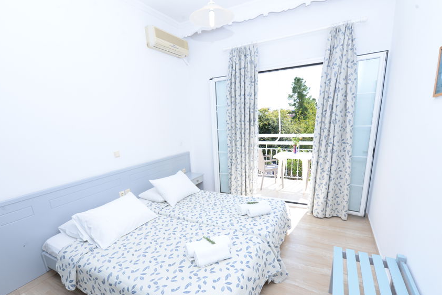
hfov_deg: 93.2
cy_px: 179
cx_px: 211
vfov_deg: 69.7
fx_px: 209
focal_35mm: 17
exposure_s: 1/200
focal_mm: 14
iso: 400
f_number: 9
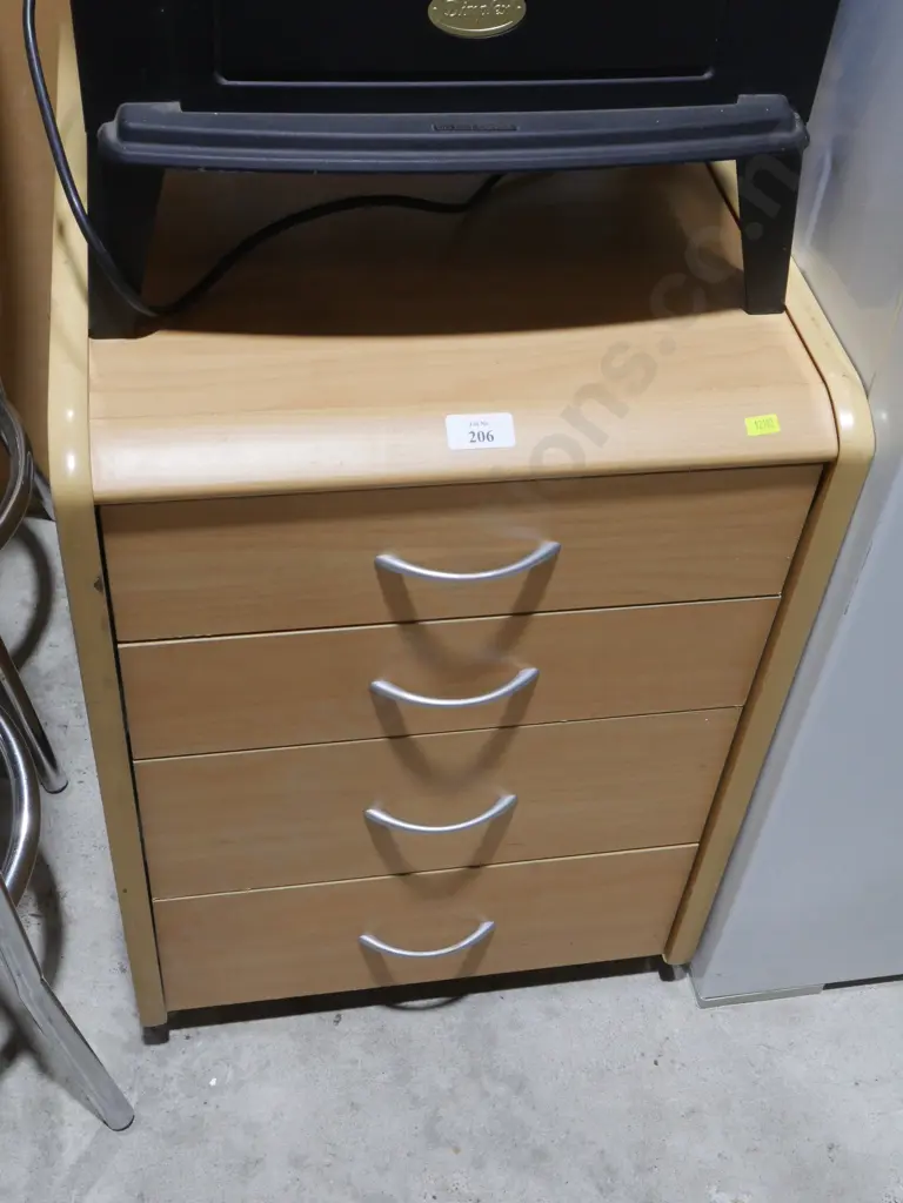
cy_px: 602
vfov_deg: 44.8
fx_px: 1461
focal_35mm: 42
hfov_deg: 34.3
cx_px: 452
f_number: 11
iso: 1600
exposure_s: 1/60
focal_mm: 21
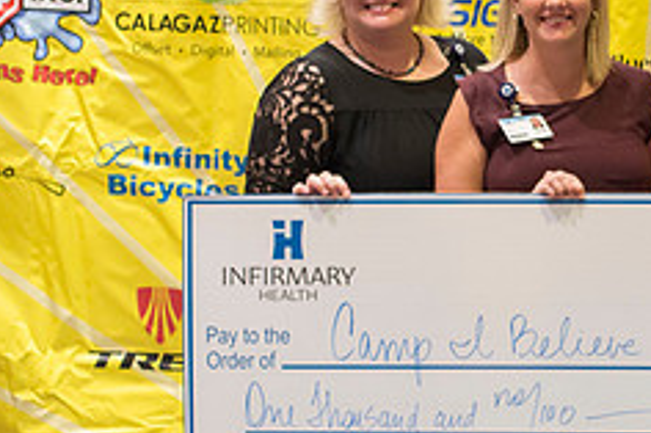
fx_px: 3000
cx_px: 607
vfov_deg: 8.3
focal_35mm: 166
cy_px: 177
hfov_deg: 12.3
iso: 640
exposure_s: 1/15
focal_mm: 45
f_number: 5.3
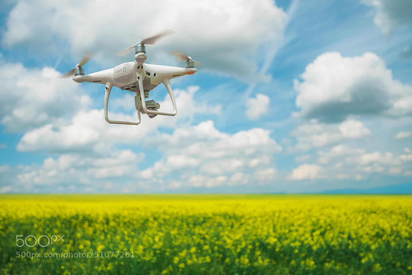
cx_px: 206
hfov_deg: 54.4
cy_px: 138
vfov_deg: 37.9
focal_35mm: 35
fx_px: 401
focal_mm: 35
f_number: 2.8
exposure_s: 1/1600
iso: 100
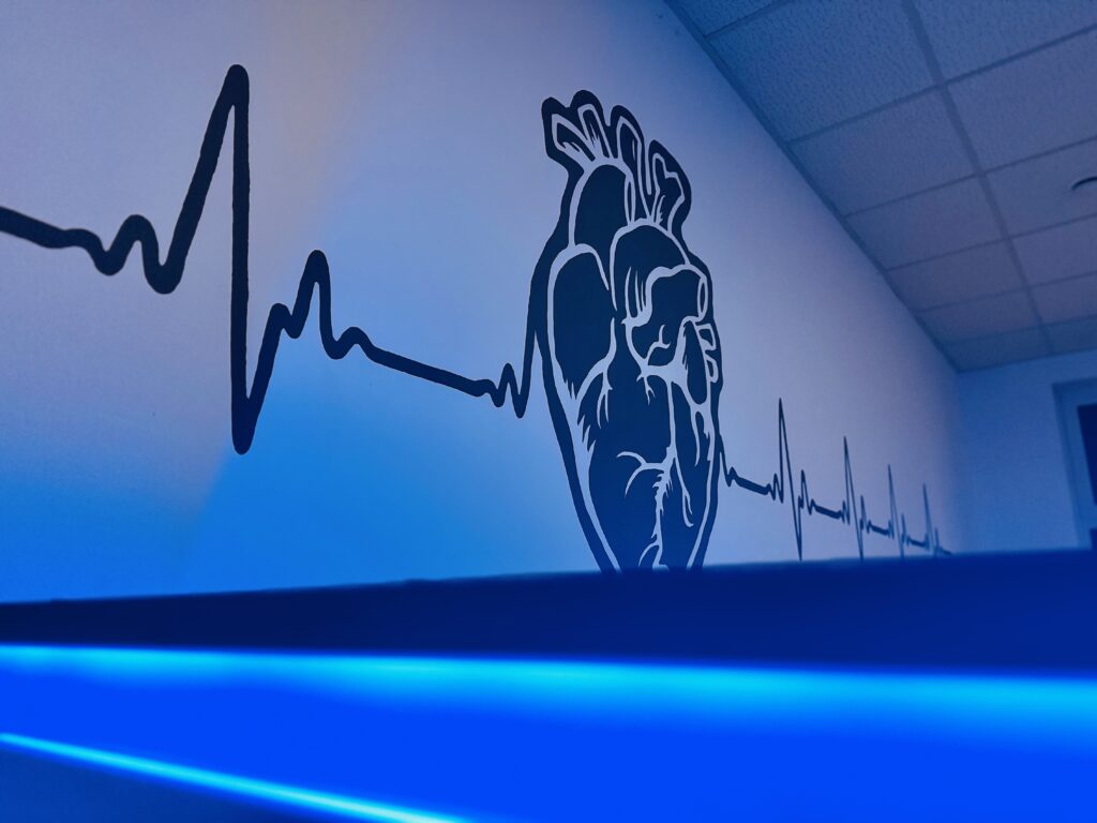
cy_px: 412
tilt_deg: +15.2
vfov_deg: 56.8
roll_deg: -0.3
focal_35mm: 24
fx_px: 761
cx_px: 548
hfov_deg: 71.6
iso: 640
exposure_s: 1/50
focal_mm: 6.76
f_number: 1.78
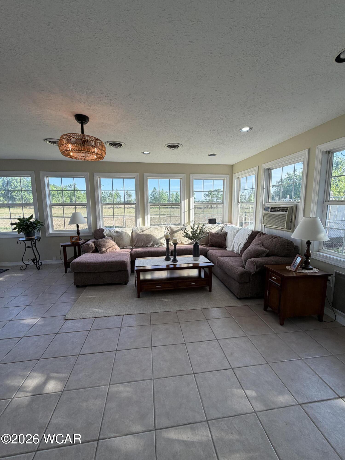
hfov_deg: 85.7
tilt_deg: -7.6
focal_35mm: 14
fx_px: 186
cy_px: 230
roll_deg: +0.8
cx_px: 172
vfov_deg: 102.1
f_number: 2.2
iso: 50
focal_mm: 2.22
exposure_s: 1/158
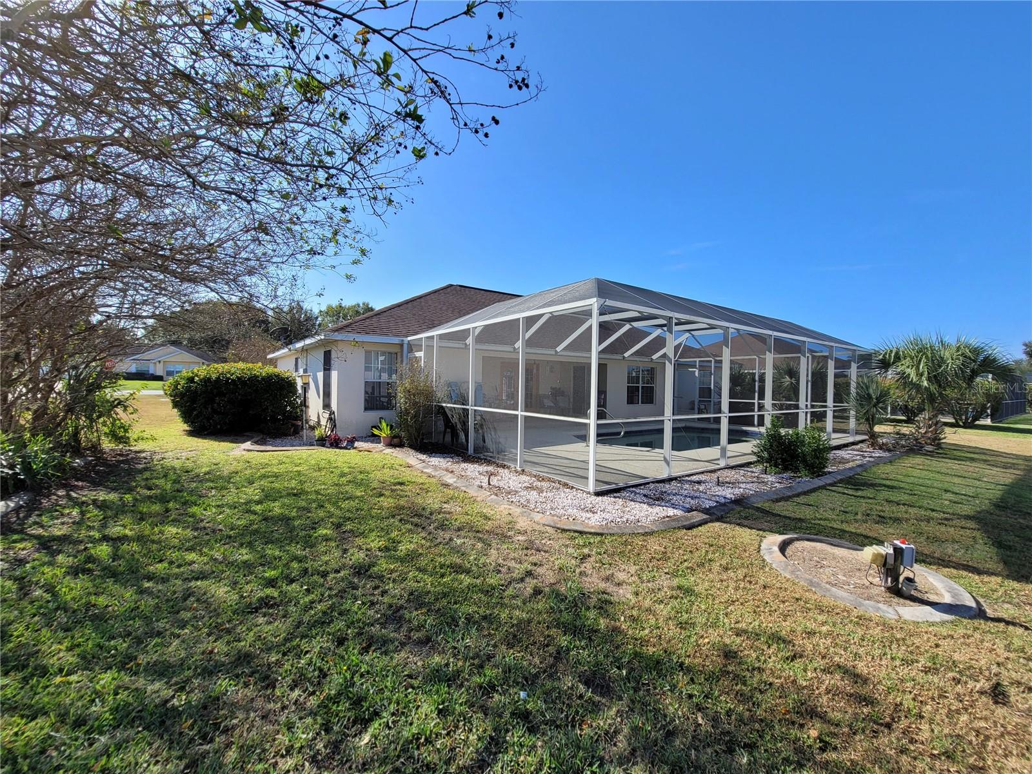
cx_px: 516
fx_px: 388
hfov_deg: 106.2
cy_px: 387
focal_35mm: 13
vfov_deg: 89.9
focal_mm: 2.2
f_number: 2.2
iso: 64
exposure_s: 1/1212
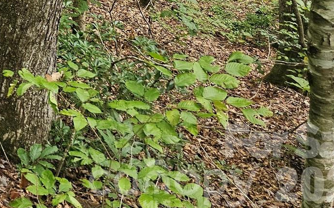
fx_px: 655
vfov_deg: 15.8
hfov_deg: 24.5
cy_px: -150
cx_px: -115
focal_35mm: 72
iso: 250
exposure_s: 1/180
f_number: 1.7
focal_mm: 6.3
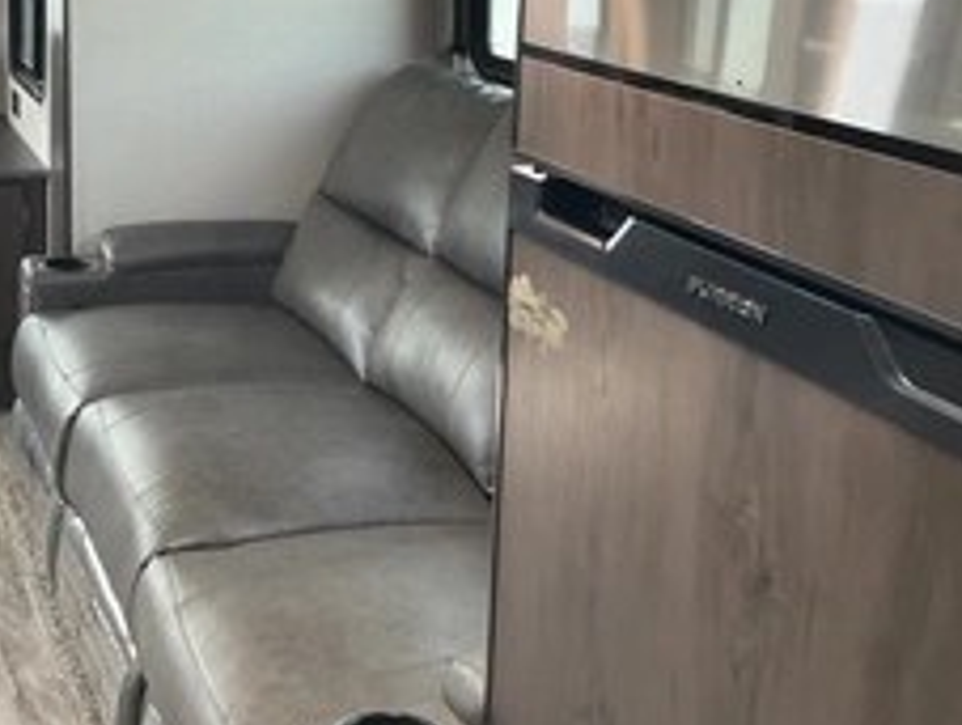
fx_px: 1420
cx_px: 420
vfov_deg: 27.9
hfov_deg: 37.4
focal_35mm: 51
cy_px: 119
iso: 64
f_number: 1.8
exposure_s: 1/63
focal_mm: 3
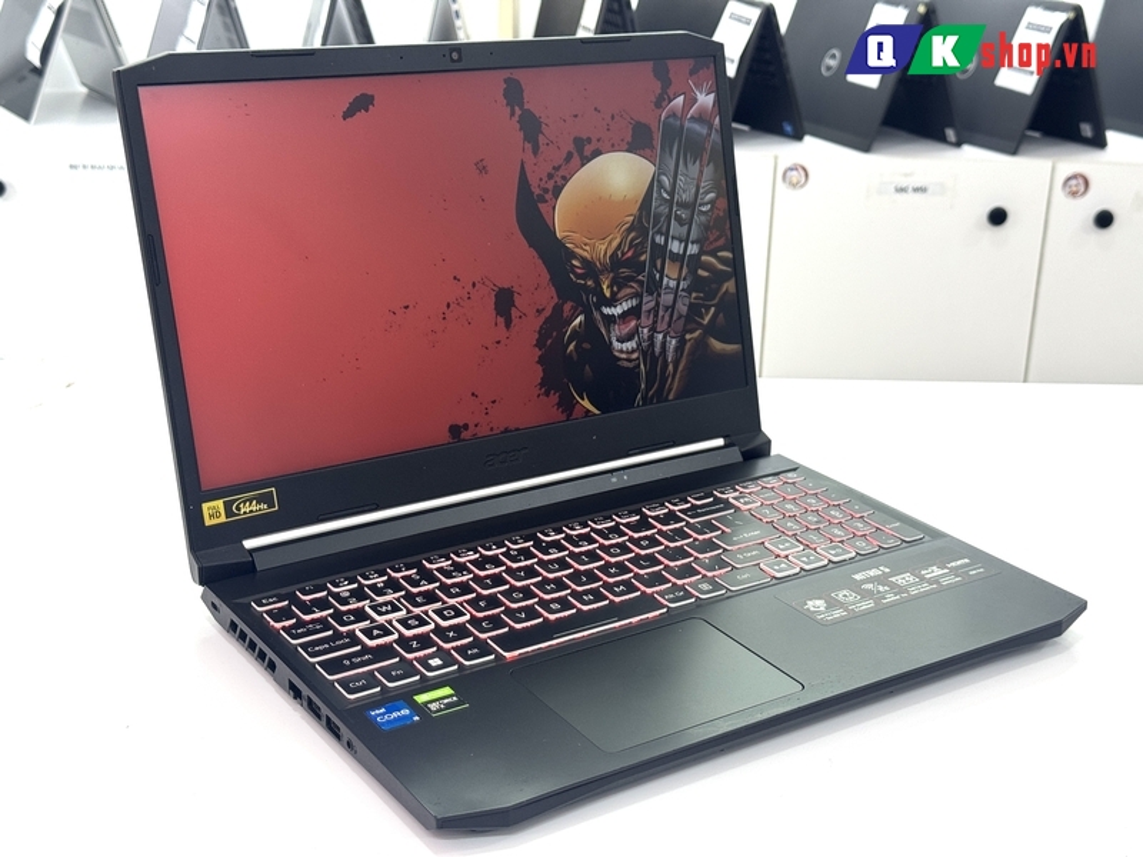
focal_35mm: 48
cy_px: 428
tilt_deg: -20.3
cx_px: 572
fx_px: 1585
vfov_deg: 30.3
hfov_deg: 39.7
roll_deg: -0.8
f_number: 1.78
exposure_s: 1/100
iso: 80
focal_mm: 6.76
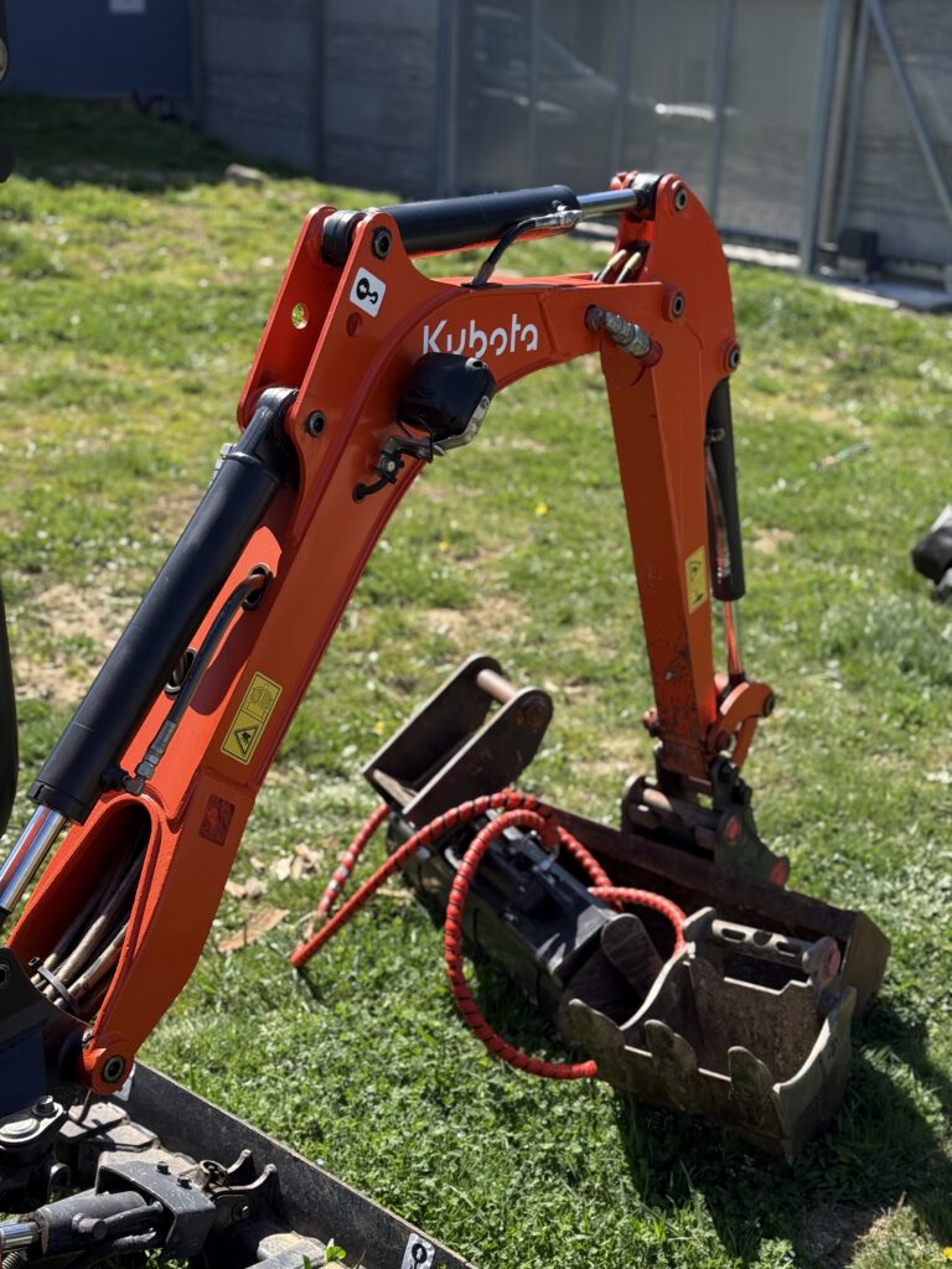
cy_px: 634
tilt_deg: -21.1
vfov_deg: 39.7
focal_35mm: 48
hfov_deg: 30.3
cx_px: 476
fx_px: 1760
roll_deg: -2.4
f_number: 1.78
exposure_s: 1/2976
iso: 80
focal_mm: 6.76
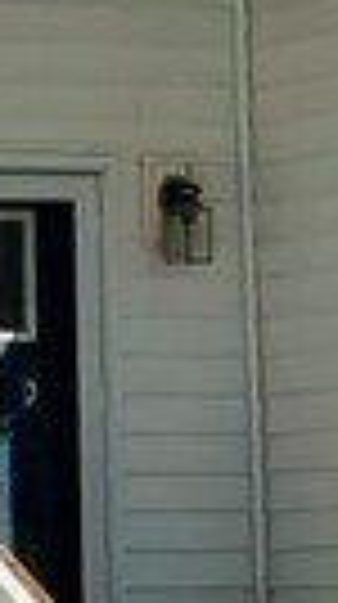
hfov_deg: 3.0
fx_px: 6381
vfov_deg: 5.4
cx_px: -158
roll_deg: +1.7
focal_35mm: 399
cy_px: 176
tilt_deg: +3.6
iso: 100
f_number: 1.78
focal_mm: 6.86
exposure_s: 1/15873
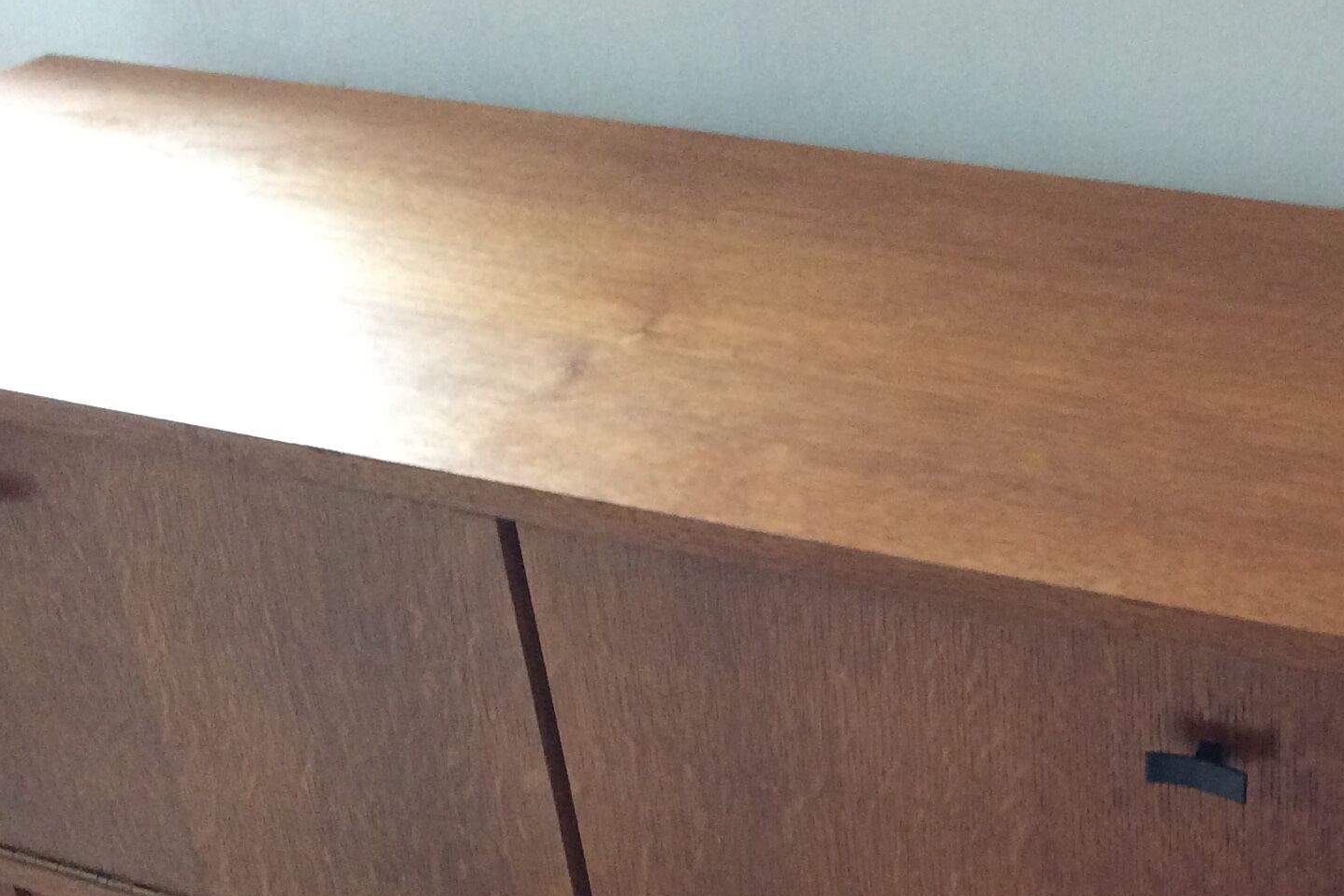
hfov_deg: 32.4
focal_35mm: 60
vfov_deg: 21.9
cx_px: 1092
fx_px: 2240
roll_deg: +3.5
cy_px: 871
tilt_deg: -35.9
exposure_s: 1/25
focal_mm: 3.3
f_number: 2.4
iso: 160
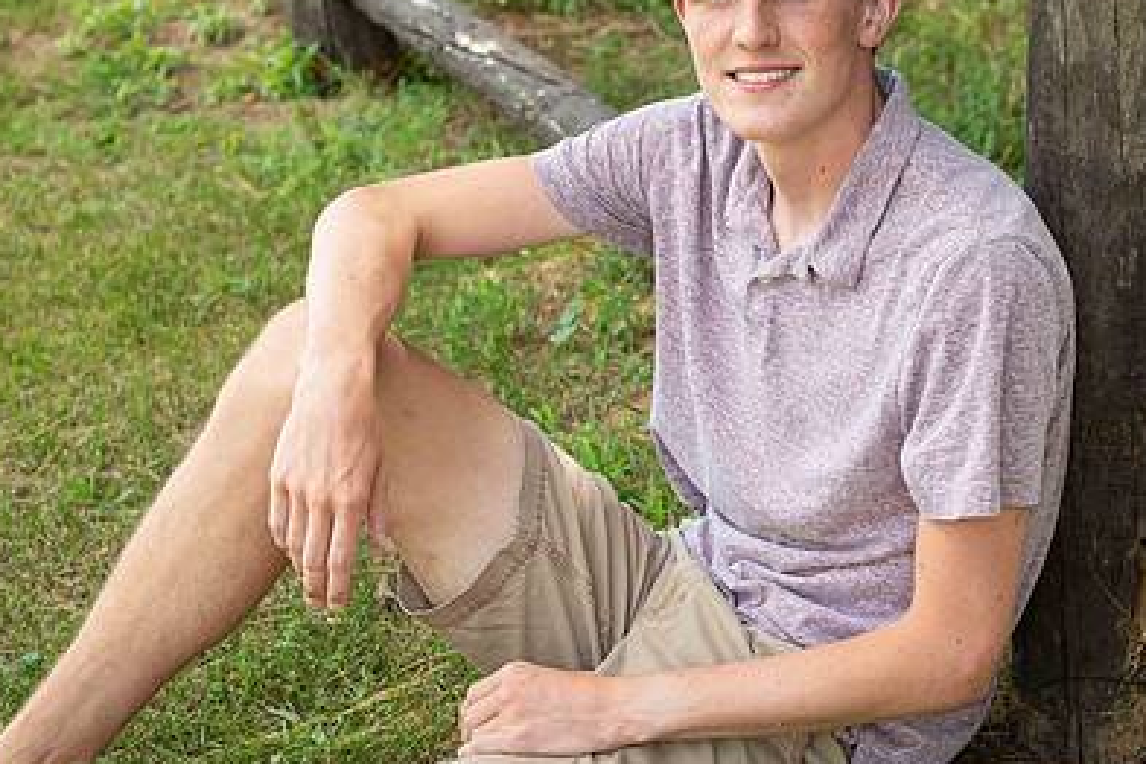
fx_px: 3661
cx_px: 717
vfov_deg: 11.9
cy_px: 284
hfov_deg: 17.8
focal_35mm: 115
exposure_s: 1/200
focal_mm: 78
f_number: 5.6
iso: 400
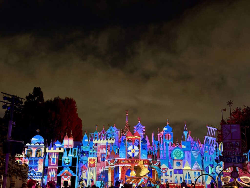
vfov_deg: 30.3
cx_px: 125
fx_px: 347
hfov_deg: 39.7
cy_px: 94
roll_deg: -0.6
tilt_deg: +16.2
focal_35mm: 48
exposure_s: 1/21
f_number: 1.78
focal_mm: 6.76
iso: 800
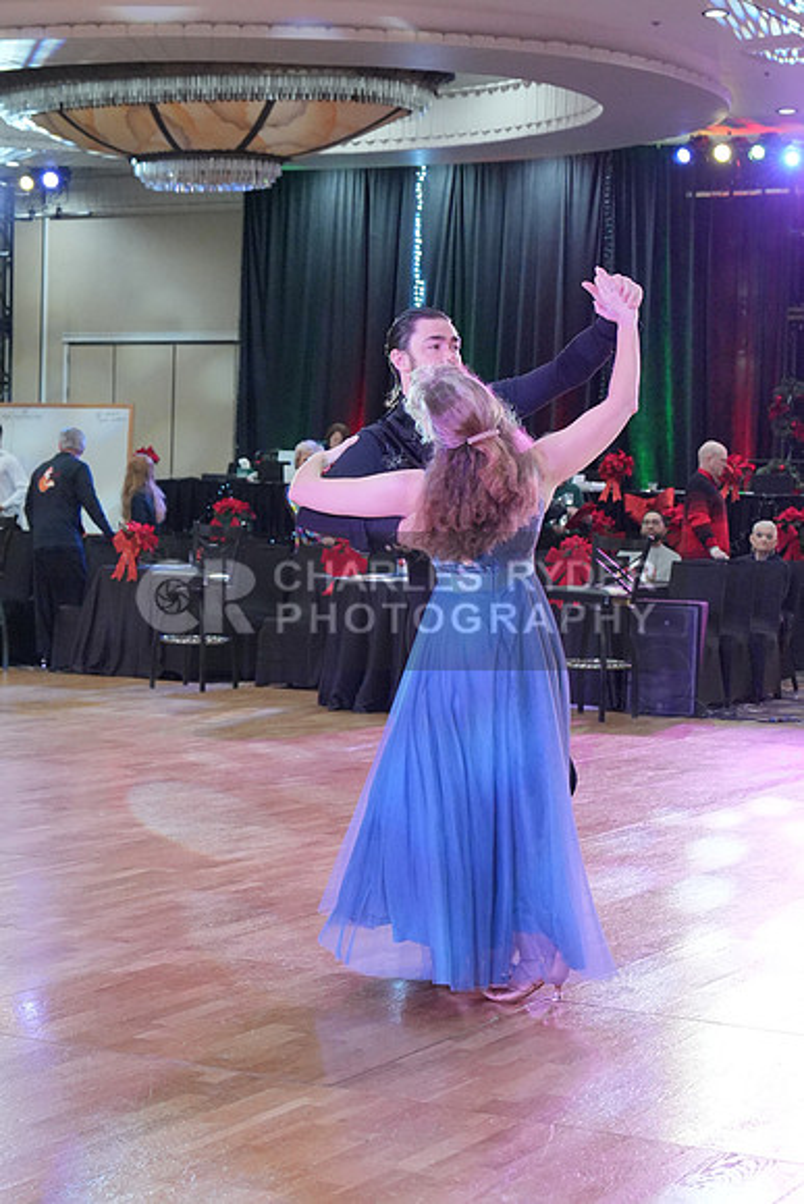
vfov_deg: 27.7
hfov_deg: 18.7
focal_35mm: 73
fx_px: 2444
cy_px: 602
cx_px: 402
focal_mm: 49
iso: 4000
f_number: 4
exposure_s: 1/400
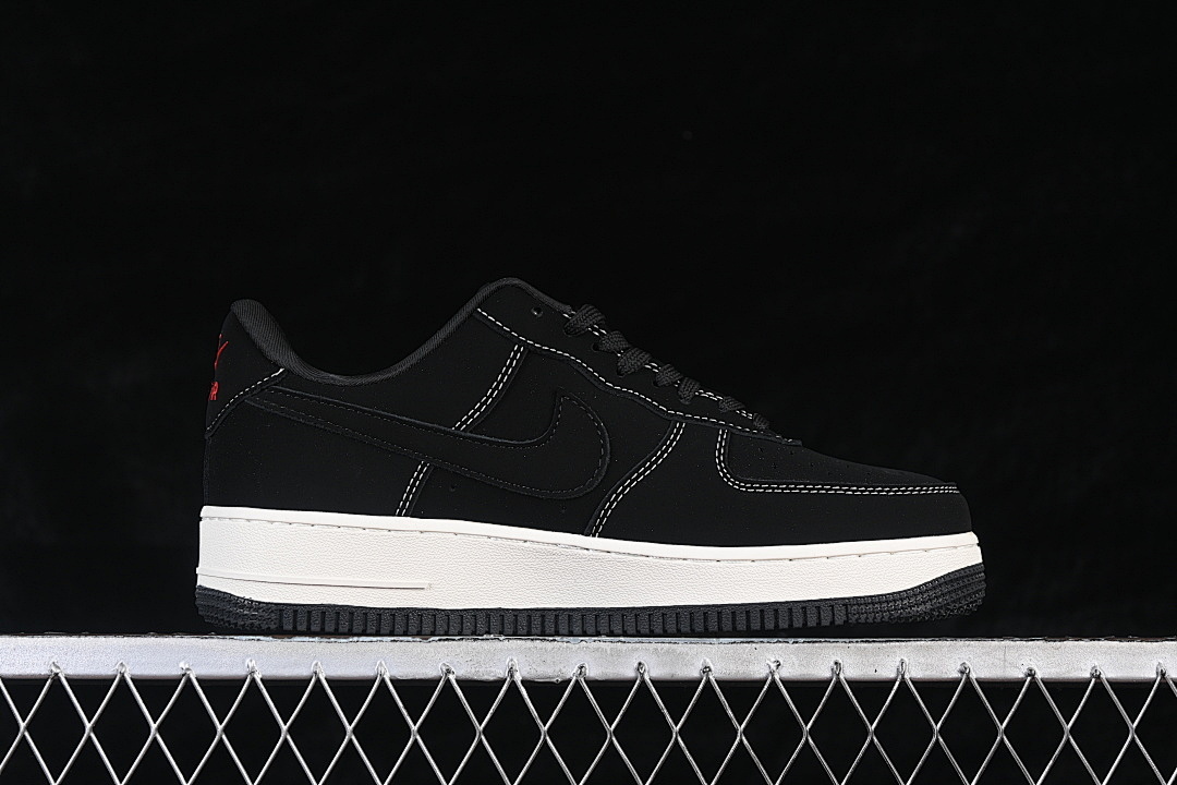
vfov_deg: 18.2
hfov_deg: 27.0
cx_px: 588
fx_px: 2452
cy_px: 392
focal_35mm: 75
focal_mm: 50
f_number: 6.3
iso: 160
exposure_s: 1/60
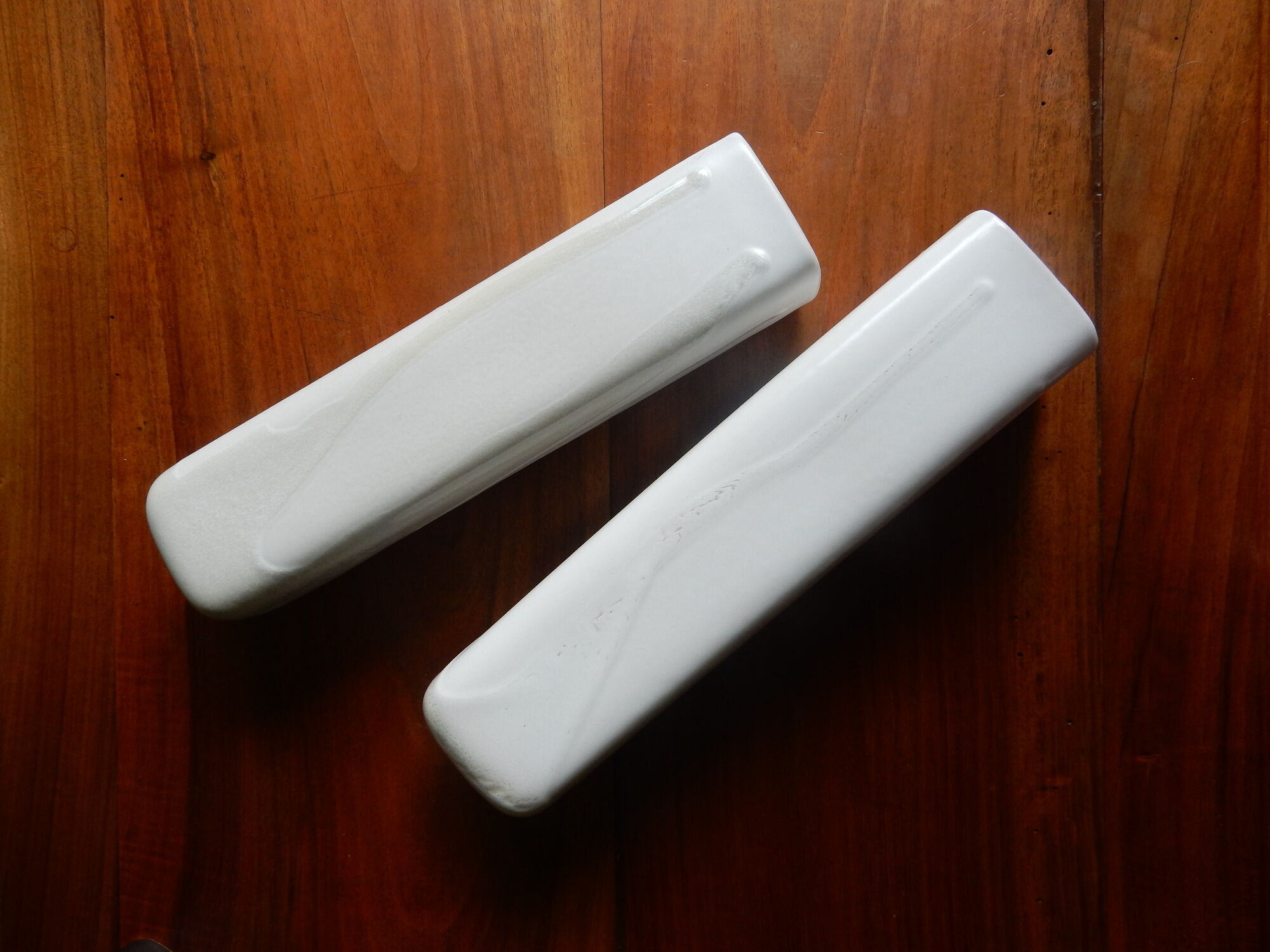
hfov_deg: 69.4
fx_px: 917
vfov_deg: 54.9
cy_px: 476
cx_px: 635
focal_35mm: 25
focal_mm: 4.5
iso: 125
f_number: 3.7
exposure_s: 1/50
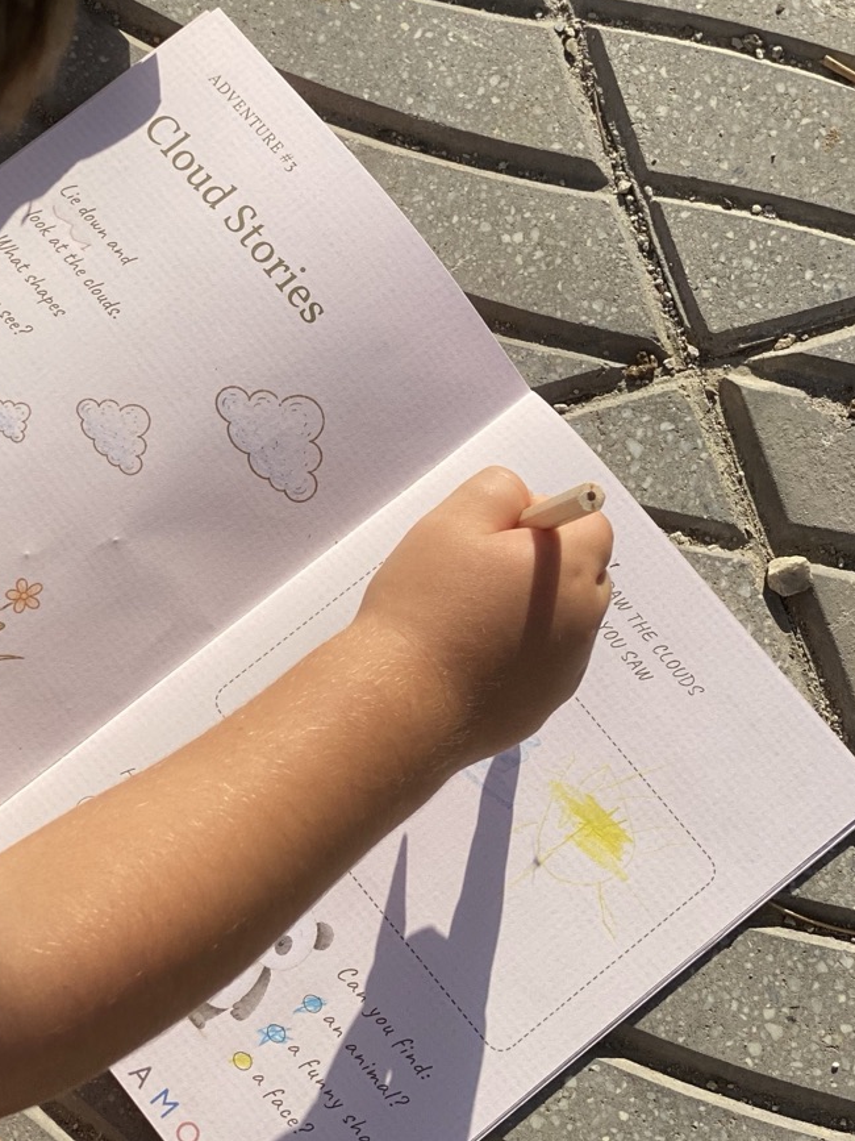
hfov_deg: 17.5
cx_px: 208
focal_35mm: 84
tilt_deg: -74.1
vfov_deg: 23.3
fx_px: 2767
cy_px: 547
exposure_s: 1/2179
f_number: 2
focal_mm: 6
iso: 20
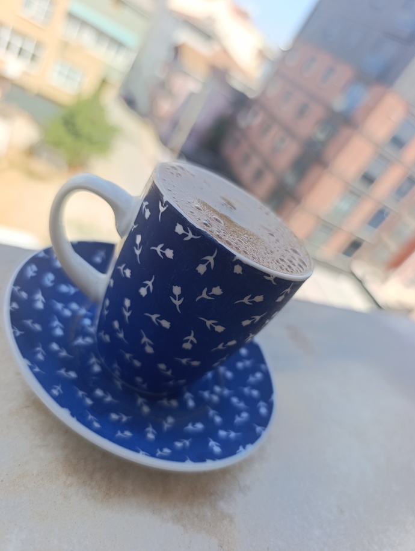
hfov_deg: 59.0
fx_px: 367
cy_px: 276
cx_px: 208
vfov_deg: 73.8
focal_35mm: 23
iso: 50
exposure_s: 1/251
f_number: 1.6
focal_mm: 6.14
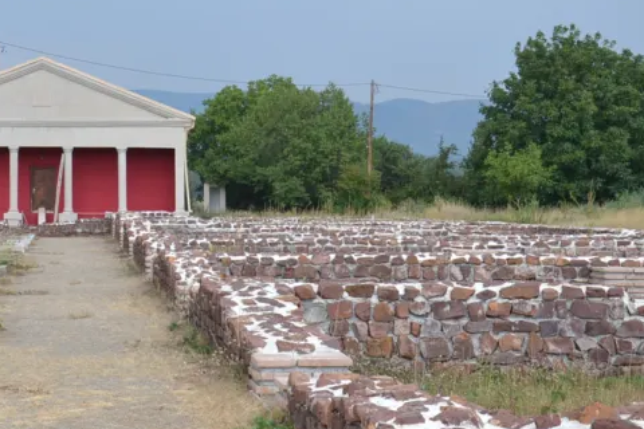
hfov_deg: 20.9
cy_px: 167
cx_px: 113
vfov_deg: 14.2
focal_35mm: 96
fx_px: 1717
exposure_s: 1/125
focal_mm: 30
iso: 100
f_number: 5.6
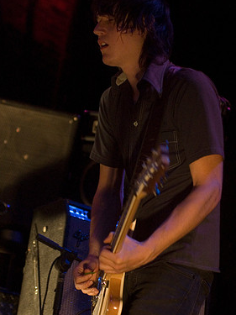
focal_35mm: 121
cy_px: 153
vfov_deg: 16.3
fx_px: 1101
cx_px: 113
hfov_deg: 12.2
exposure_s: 1/40
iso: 1600
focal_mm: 70
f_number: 2.8
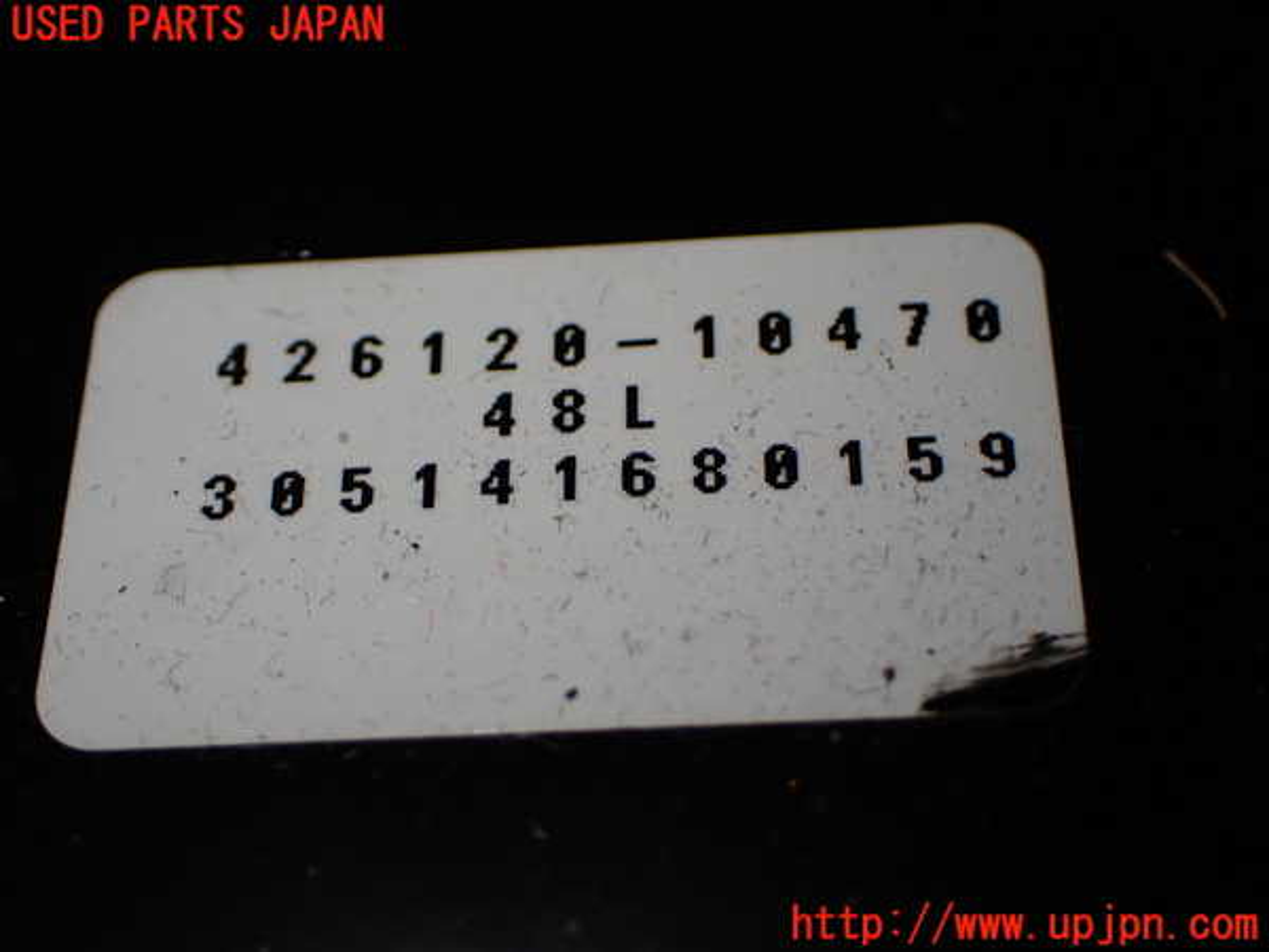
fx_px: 2126
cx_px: 634
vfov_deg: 25.2
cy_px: 476
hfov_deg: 33.2
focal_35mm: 58
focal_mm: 10.35
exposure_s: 1/250
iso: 250
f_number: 3.5
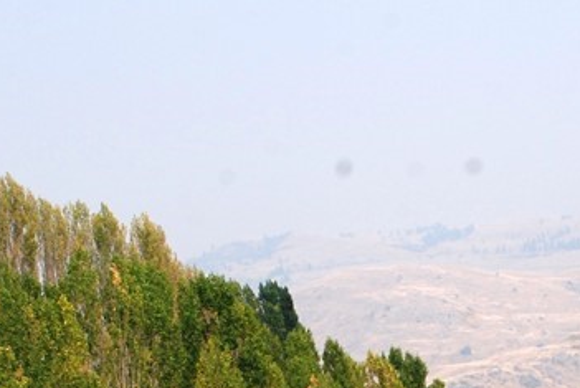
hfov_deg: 13.8
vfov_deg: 9.1
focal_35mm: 148
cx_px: 452
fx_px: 2387
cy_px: 558
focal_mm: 32
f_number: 8
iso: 200
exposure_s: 1/250
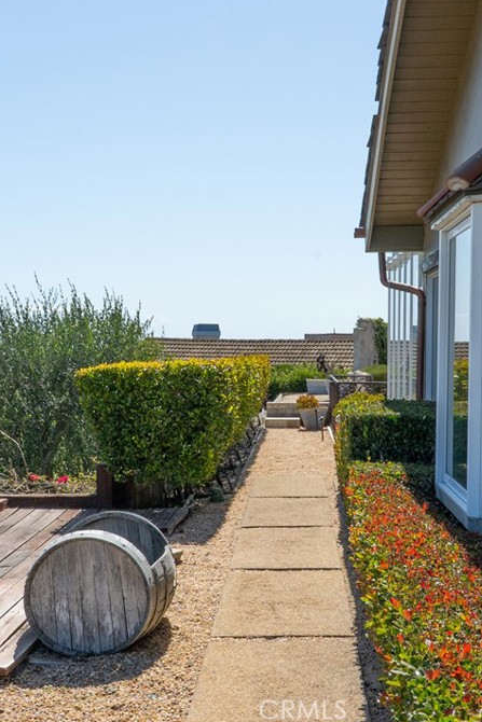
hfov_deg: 24.6
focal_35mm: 55
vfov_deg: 36.2
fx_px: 1104
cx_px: 302
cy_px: 357
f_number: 16
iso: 500
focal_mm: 24
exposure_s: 1/500
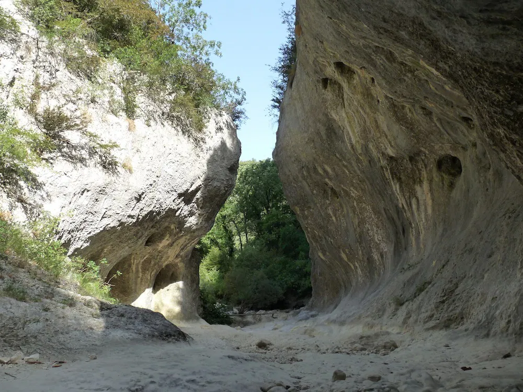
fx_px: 408
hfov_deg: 65.3
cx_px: 262
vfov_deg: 51.4
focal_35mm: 27
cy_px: 196
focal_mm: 4.8
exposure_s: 1/200
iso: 160
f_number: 4
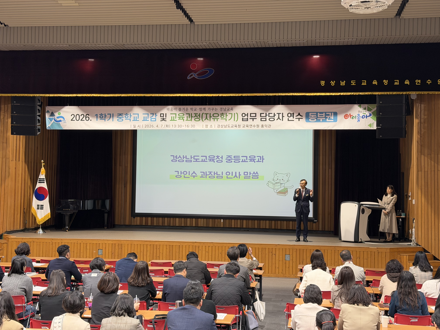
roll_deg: -1.0
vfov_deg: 30.3
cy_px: 165
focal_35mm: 48
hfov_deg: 39.7
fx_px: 610
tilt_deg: +1.5
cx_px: 220
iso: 160
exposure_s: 1/60
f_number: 1.78
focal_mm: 6.76
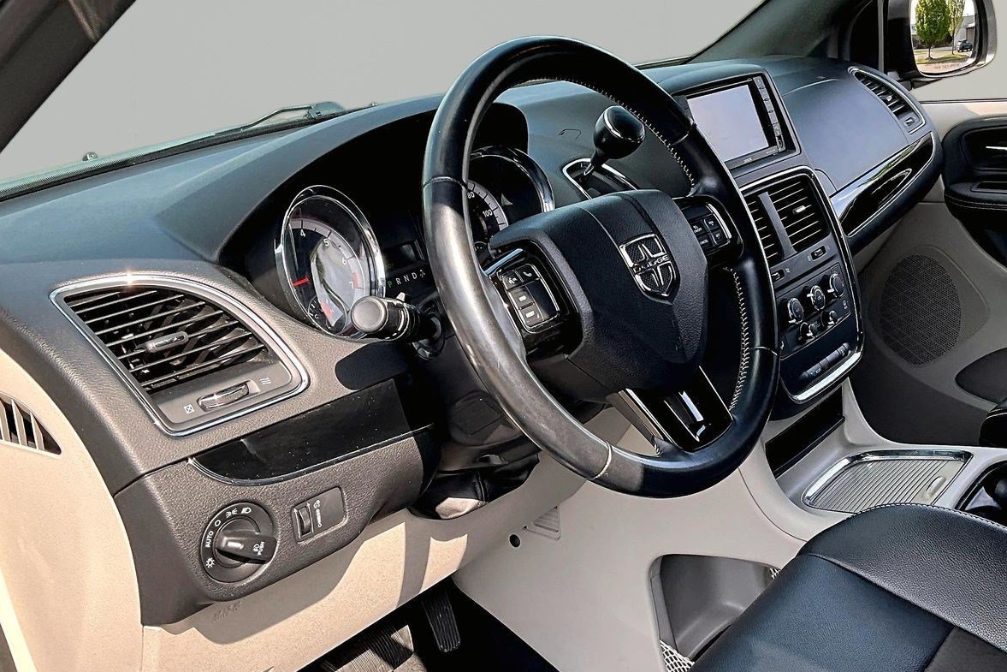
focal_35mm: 41
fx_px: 1147
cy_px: 287
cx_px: 617
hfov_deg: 47.1
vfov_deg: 32.6
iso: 20
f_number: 1.8
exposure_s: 1/206
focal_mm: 3
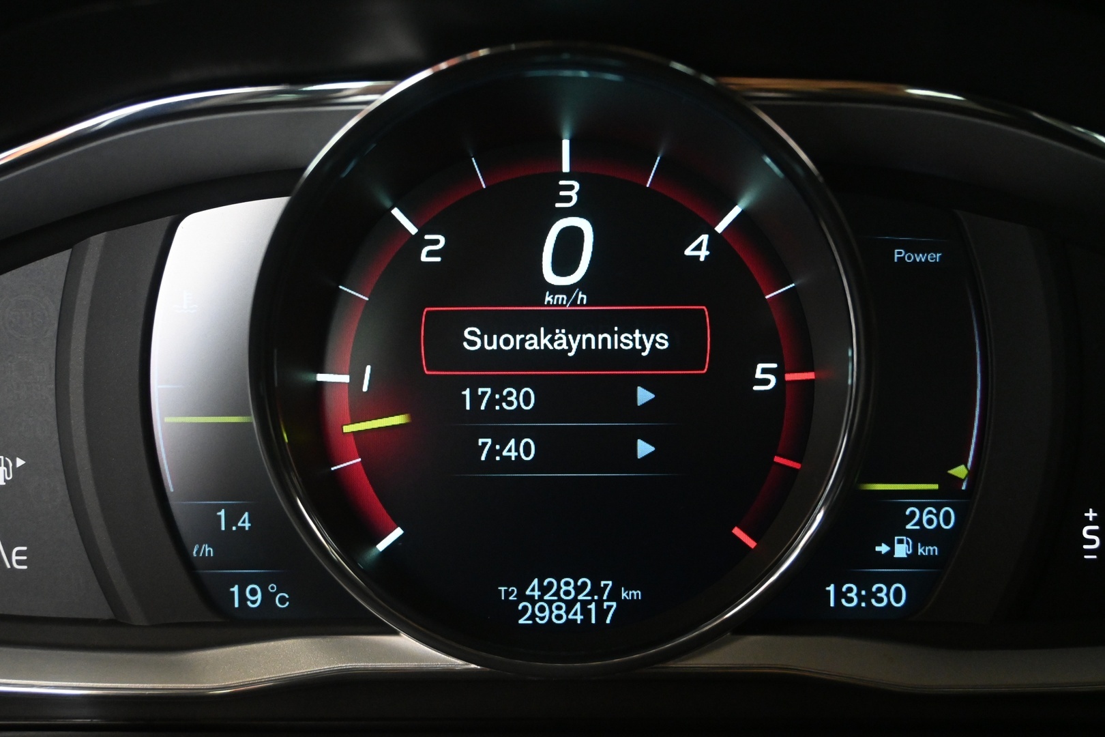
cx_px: 552
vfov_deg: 29.9
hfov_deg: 43.6
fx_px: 1381
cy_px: 368
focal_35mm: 45
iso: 3200
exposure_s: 1/80
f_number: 4.8
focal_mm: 30
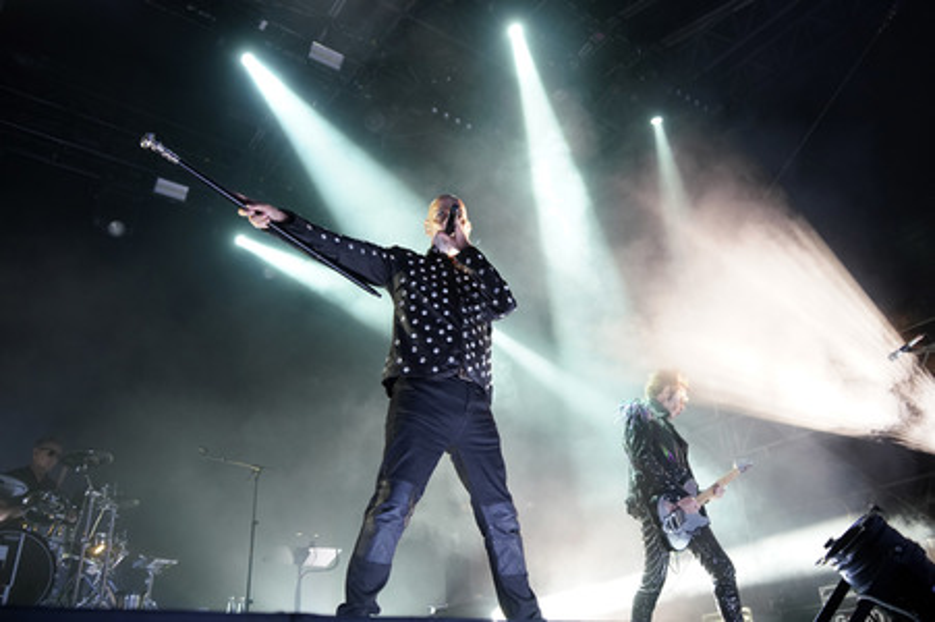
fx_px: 727
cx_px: 468
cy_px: 311
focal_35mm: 28
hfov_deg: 65.5
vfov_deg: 46.3
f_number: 2.8
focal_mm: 28
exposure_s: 1/80
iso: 1600
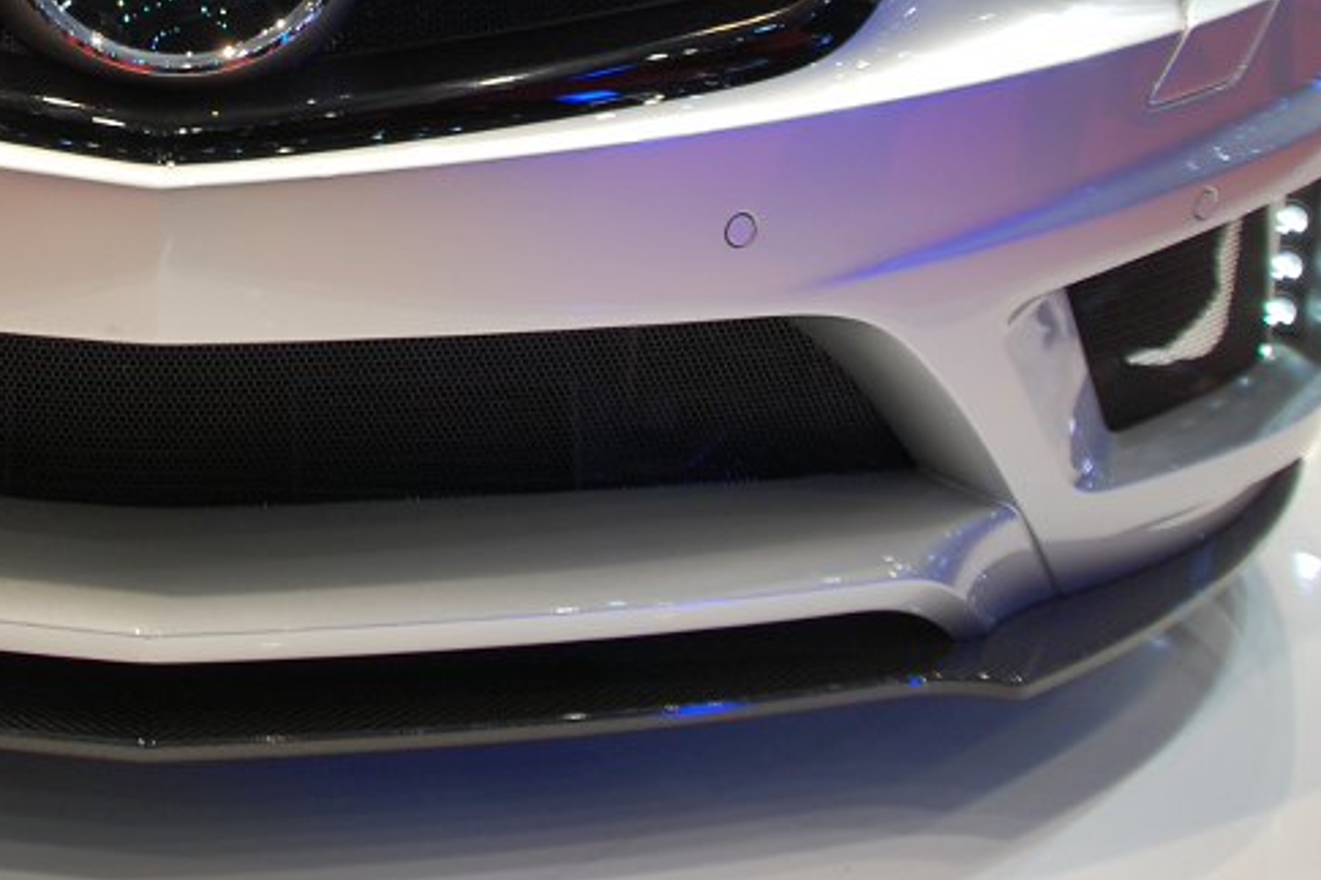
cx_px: 114
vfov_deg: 22.6
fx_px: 2091
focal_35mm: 57
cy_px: -42
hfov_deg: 33.1
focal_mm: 18
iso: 400
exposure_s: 1/40
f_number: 3.5
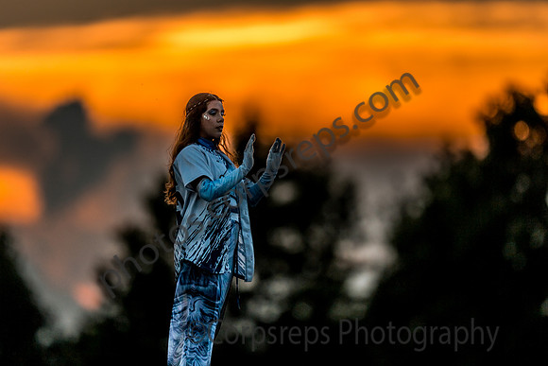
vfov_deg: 3.1
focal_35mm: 449
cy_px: 161
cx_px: 274
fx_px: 6838
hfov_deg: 4.6
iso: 320
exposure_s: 1/6400
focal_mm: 400
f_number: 2.8
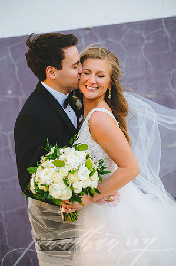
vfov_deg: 39.6
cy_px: 133
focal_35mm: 50
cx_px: 88
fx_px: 367
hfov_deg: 26.9
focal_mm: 50
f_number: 2
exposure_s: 1/640
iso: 400
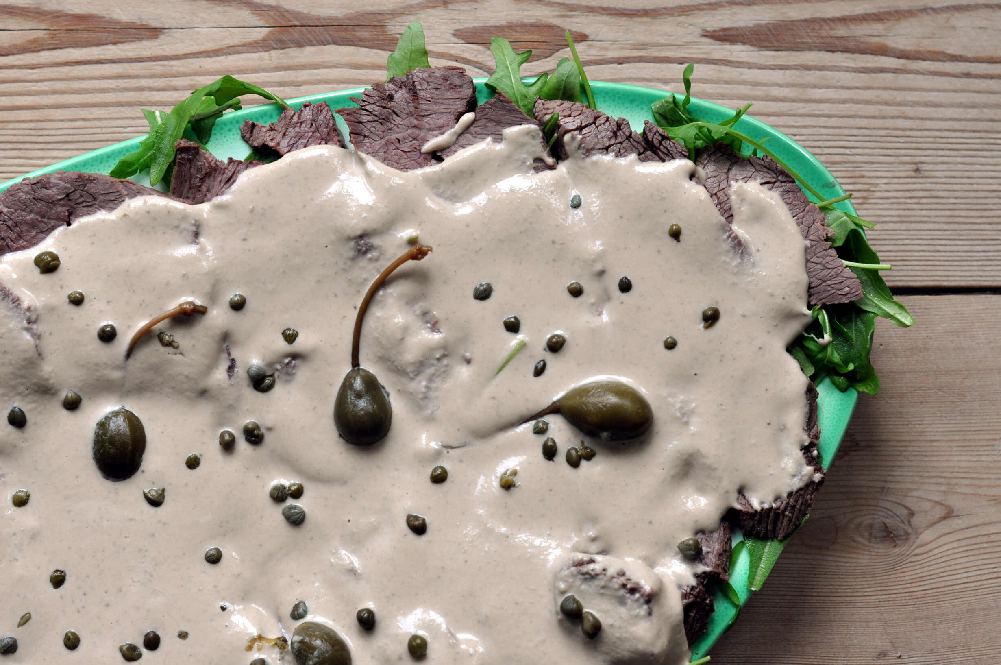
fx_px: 2166
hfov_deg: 26.0
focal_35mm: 78
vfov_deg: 17.4
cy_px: 329
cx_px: 482
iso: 400
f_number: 5
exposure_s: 1/100
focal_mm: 50
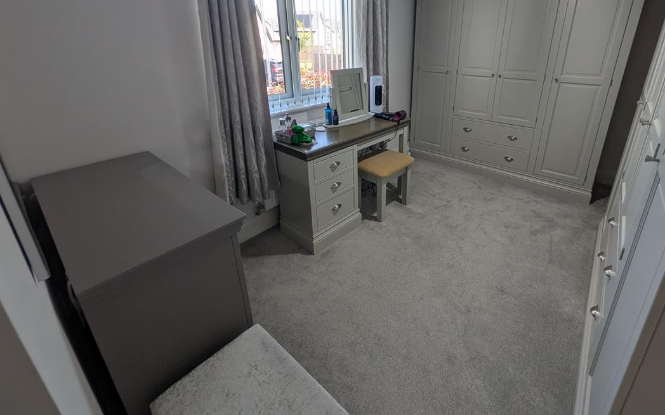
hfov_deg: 93.9
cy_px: 144
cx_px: 374
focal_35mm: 17
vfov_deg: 66.5
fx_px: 308
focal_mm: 1.85
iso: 43
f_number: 2.2
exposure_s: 1/112
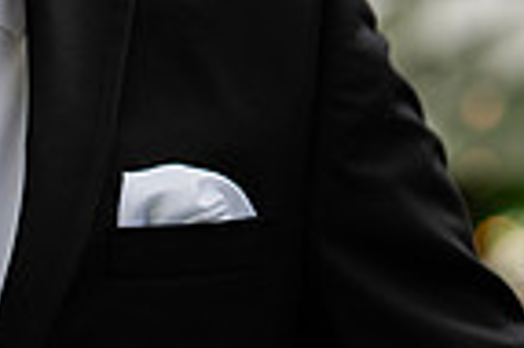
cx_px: -106
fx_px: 2951
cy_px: 617
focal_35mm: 203
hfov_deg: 10.0
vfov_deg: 6.6
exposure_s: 1/400
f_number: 2
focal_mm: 50
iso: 320
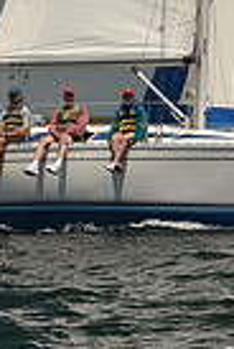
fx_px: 2871
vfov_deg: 6.8
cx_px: 220
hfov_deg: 4.7
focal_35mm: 296
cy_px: -303
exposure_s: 1/800
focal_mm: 70
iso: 250
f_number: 8
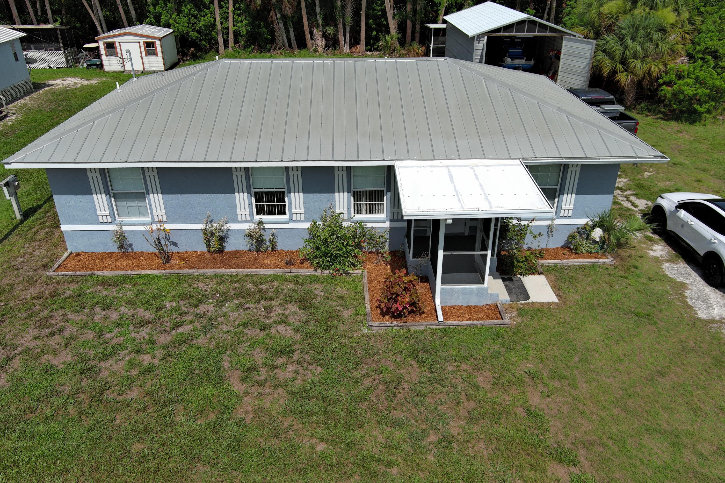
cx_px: 362
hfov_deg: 63.7
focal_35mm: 29
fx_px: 584
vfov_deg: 45.0
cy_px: 242
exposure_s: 1/2342
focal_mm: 10.57
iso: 102
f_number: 2.8
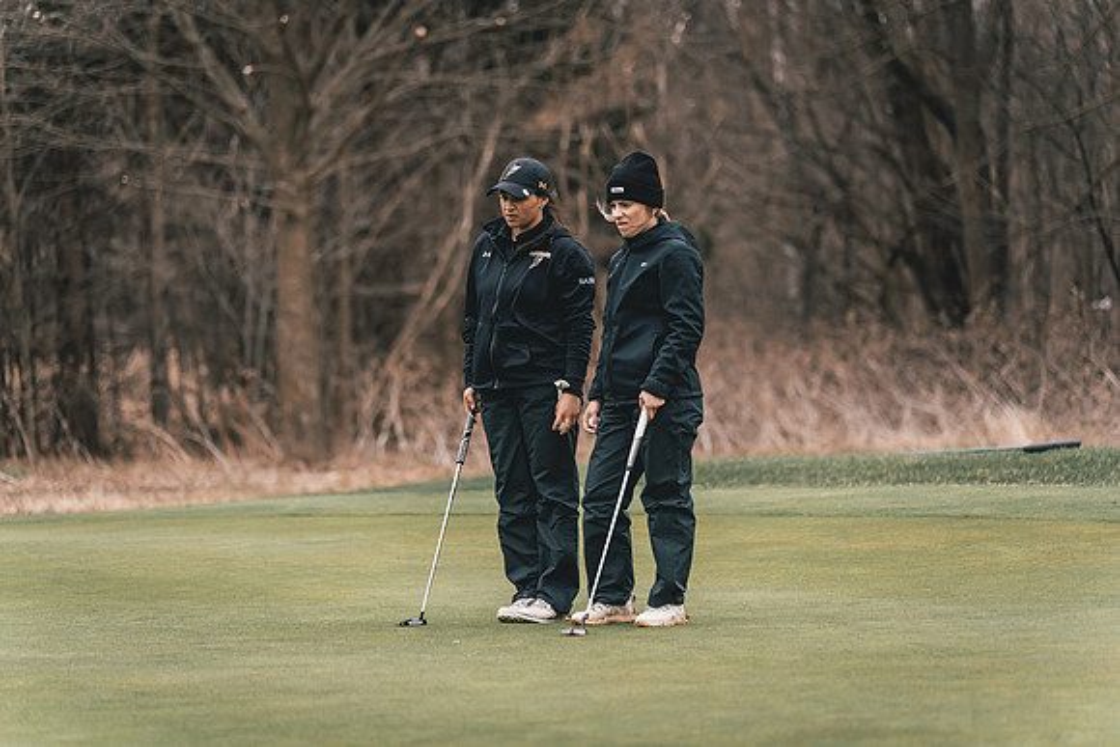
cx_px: 560
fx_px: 4843
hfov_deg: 13.2
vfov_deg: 8.8
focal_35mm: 156
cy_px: 373
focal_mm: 150
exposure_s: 1/4000
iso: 640
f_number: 2.8
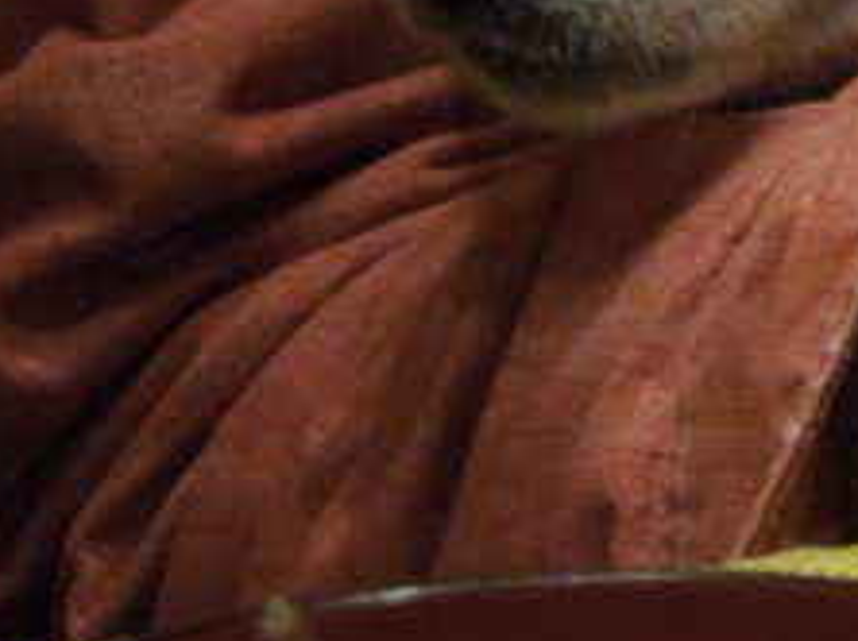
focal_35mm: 249
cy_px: -93
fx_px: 6165
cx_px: 881
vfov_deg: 5.9
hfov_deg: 7.9
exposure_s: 1/30
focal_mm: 12.5
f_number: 4.4
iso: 1400
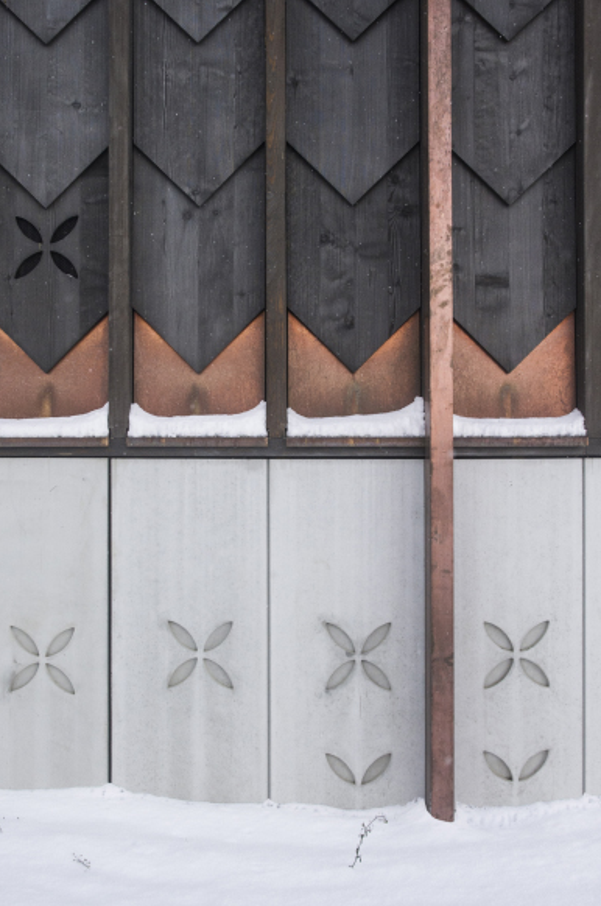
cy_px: 458
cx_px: 279
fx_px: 980
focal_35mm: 39
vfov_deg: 49.6
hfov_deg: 34.1
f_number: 9
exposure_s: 1/500
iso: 800
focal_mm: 24.38
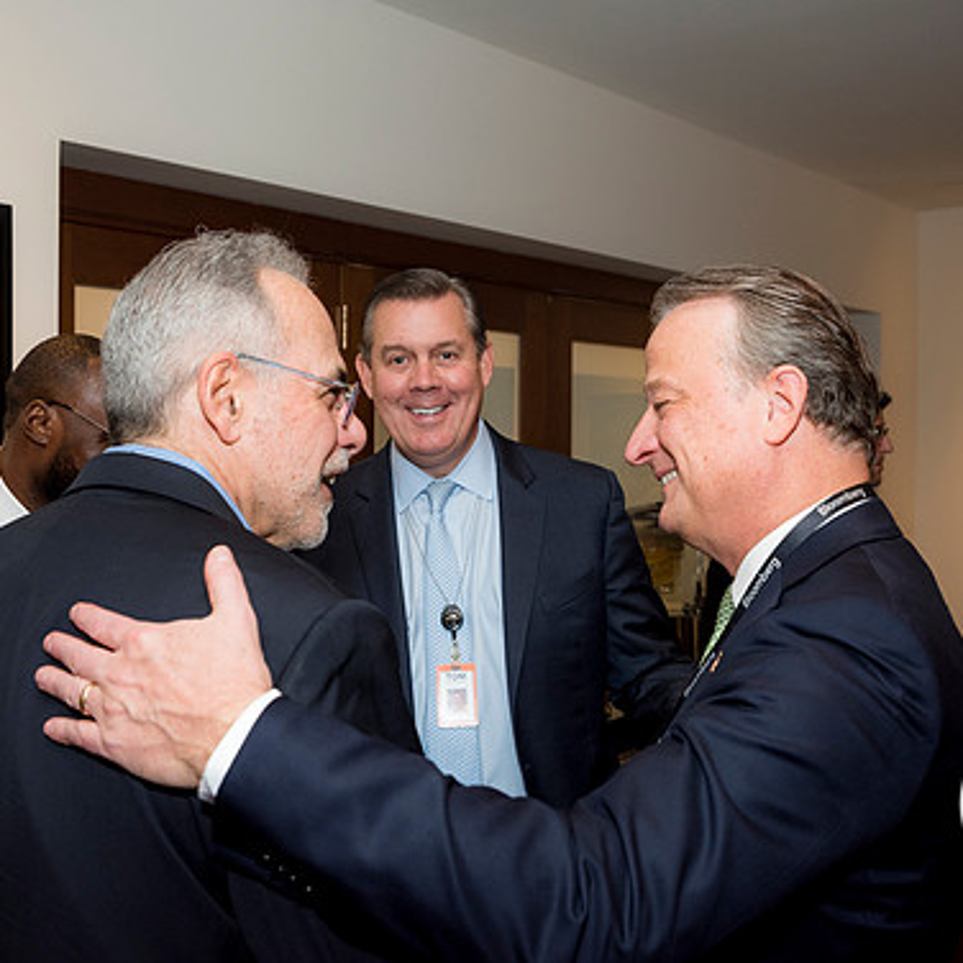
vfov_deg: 40.0
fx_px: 1322
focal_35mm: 42
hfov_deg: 40.0
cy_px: 478
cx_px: 476
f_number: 5
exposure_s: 1/125
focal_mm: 32
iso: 800
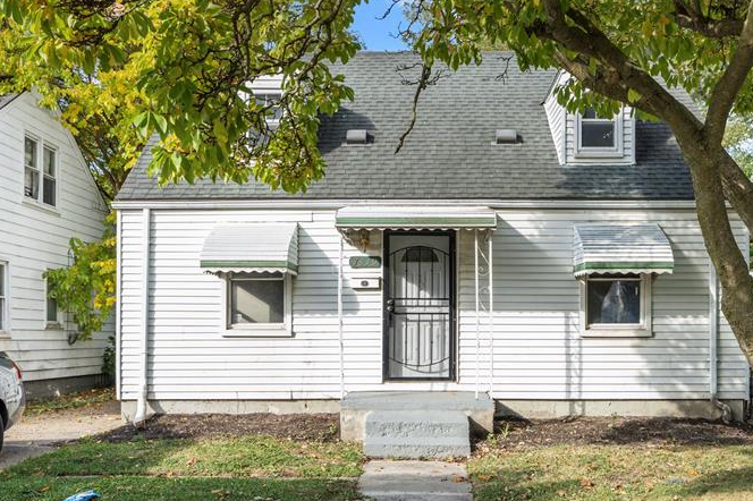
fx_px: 773
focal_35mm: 37
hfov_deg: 51.8
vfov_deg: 35.5
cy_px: 336
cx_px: 412
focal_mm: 24
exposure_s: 1/20
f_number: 8
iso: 100
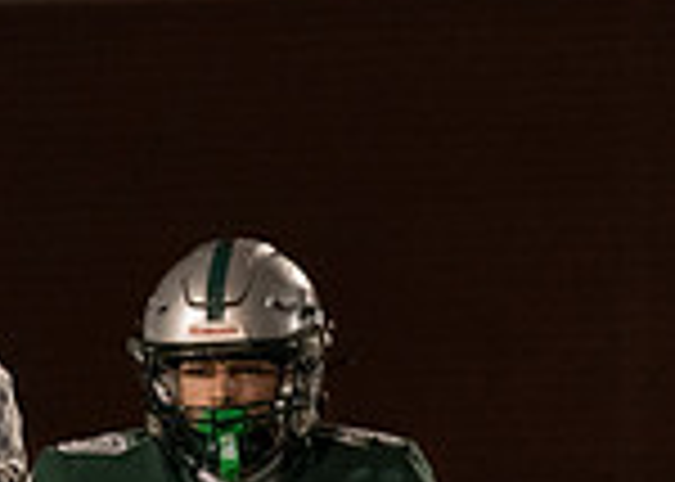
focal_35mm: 1350
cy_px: 1154
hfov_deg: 1.5
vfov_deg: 1.1
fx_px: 25869
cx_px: 281
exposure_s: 1/1000
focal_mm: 200
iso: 1000
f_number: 2.8
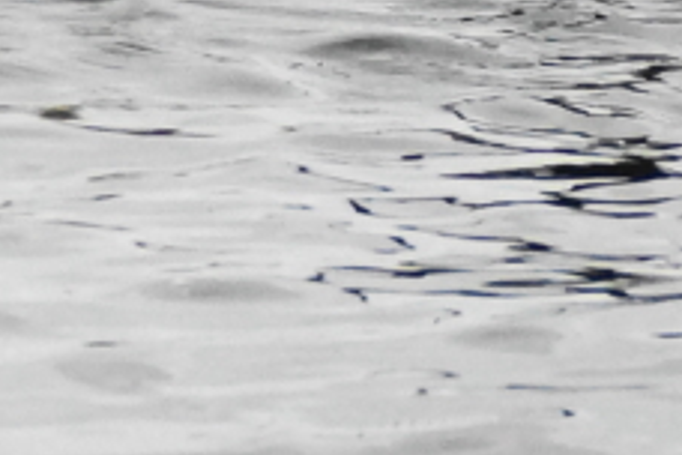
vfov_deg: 0.8
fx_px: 31142
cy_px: -389
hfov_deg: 1.3
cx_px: 281
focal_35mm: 1644
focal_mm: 250
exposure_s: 1/400
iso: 500
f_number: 6.3
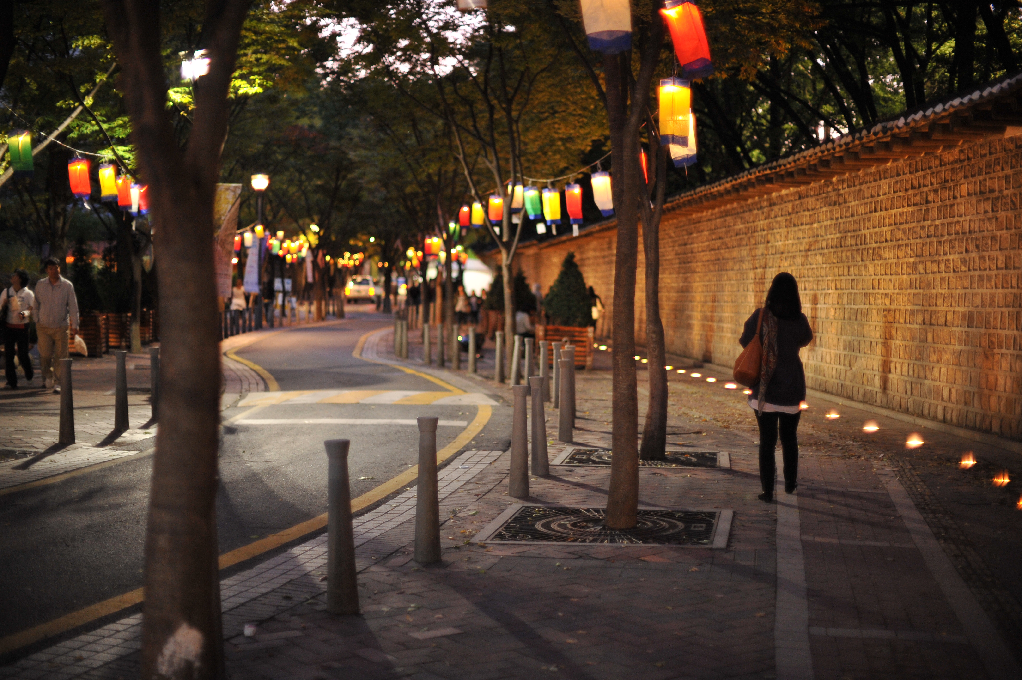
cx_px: 511
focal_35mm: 50
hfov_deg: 39.6
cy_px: 340
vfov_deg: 27.0
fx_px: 1419
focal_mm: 50
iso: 1600
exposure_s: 1/60
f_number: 1.2
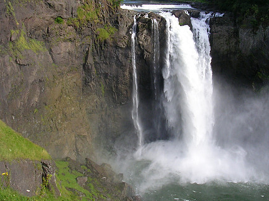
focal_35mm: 51
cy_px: 90
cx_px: 149
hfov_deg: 37.4
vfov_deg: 28.5
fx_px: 396
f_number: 5.6
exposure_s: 1/181
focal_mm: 5.8
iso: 50
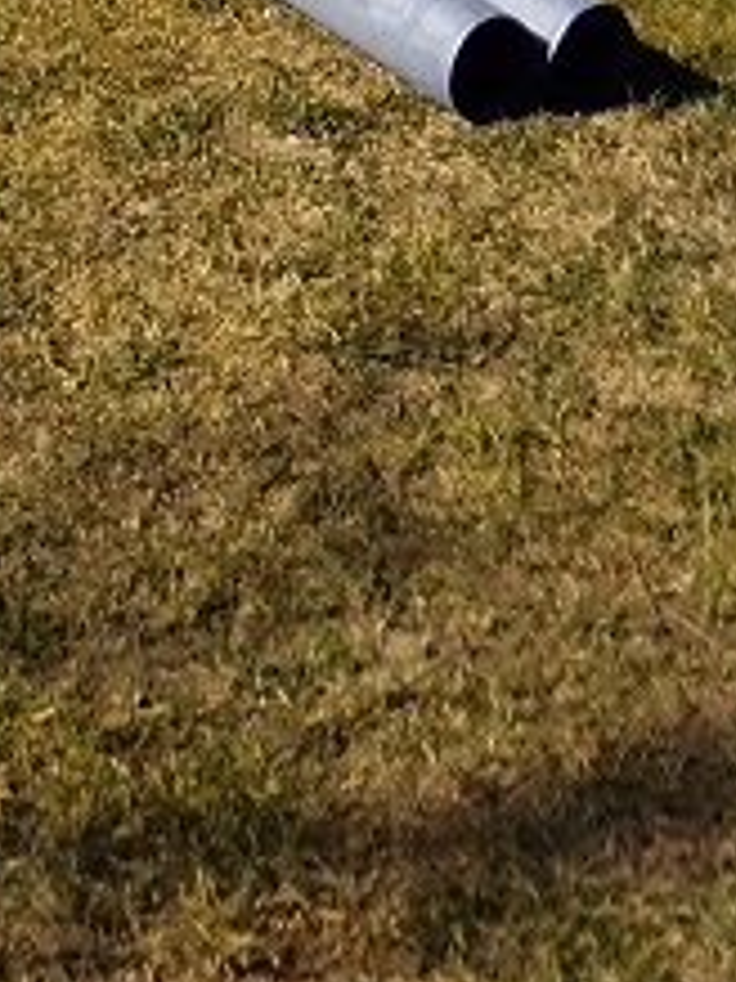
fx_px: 4370
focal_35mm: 154
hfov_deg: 8.8
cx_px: -983
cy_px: -1560
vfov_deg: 10.5
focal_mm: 4.22
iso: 50
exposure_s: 1/2341
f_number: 1.8
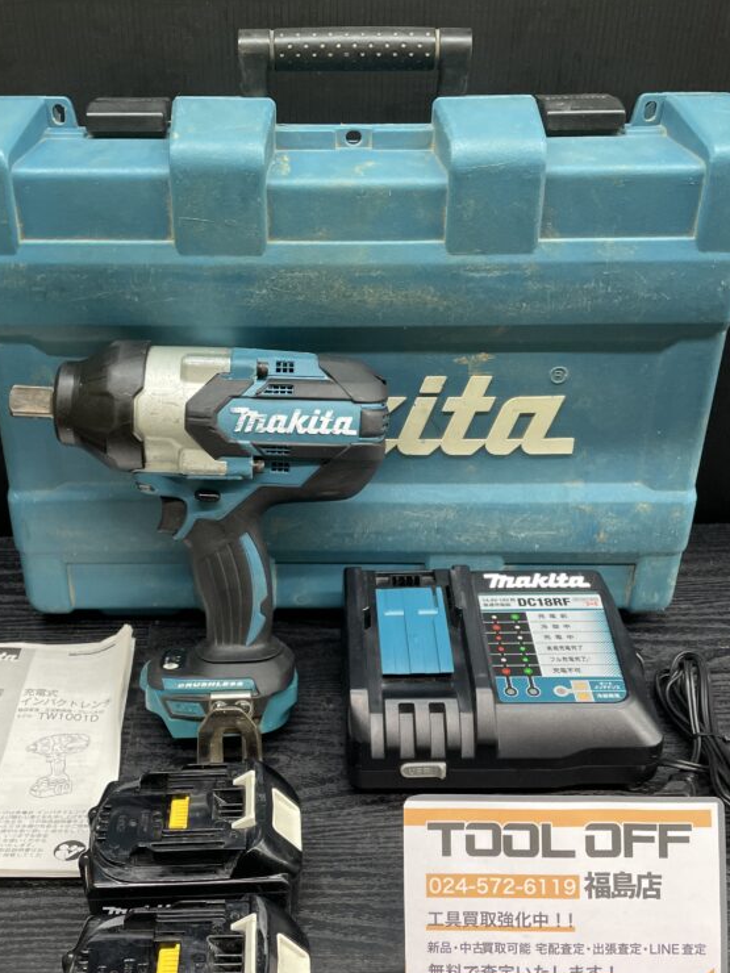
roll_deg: -0.3
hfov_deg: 39.5
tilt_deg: -30.6
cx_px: 299
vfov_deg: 51.3
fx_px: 1012
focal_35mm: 36
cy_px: 522
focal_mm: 4.2
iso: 100
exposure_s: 1/121
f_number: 1.6
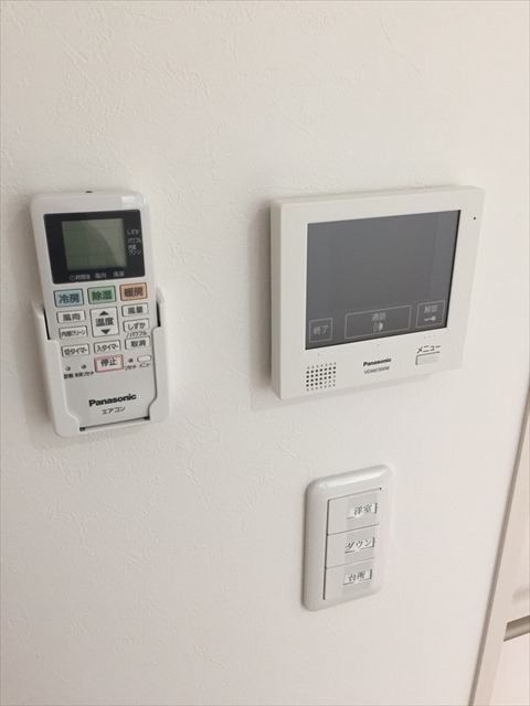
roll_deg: +0.2
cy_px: 353
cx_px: 265
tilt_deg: -21.8
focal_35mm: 29
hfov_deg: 48.2
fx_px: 592
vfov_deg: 61.7
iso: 50
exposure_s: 1/30
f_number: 2.2
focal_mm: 4.15
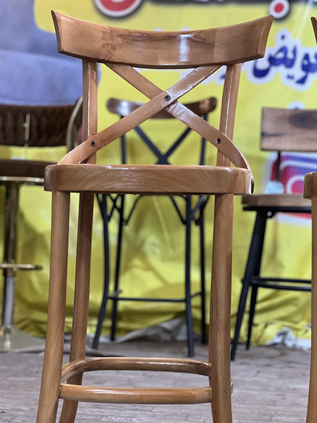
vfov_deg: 25.3
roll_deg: -0.8
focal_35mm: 77
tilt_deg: +2.3
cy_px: 212
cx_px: 158
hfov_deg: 19.1
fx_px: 940
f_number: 2.8
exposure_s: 1/33
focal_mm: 9
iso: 320
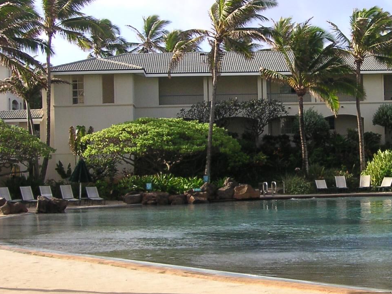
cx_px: 297
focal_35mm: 79
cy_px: 148
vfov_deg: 18.7
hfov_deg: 24.4
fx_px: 895
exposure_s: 1/750
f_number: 2.8
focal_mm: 6.1
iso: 50
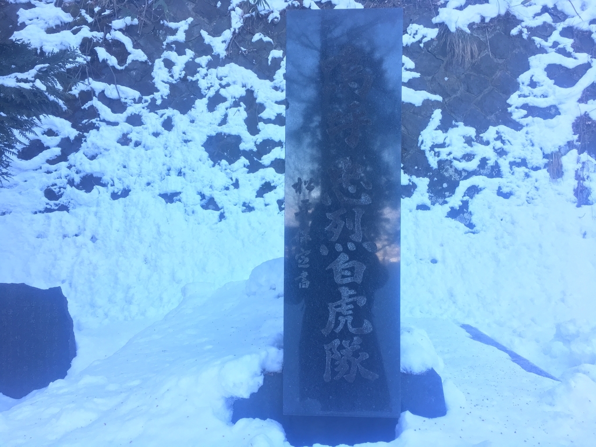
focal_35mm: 29
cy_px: 224
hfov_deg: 61.7
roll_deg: -0.9
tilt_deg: +1.1
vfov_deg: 48.2
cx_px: 298
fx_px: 499
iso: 32
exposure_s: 1/120
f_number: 2.2
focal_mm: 4.15
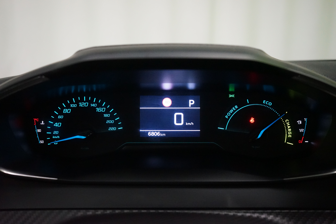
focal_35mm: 43
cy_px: 112
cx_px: 168
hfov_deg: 45.4
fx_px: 401
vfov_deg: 31.2
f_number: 4.5
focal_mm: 43
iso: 6400
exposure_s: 1/125
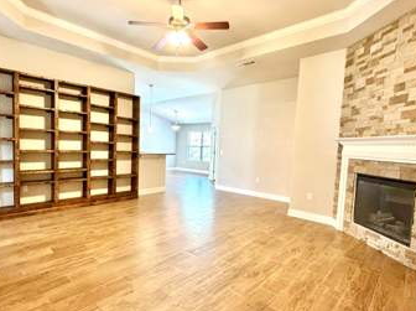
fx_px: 240
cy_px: 162
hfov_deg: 81.5
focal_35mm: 20
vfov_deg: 65.8
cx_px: 186
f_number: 2.2
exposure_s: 1/60
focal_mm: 2.22
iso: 640
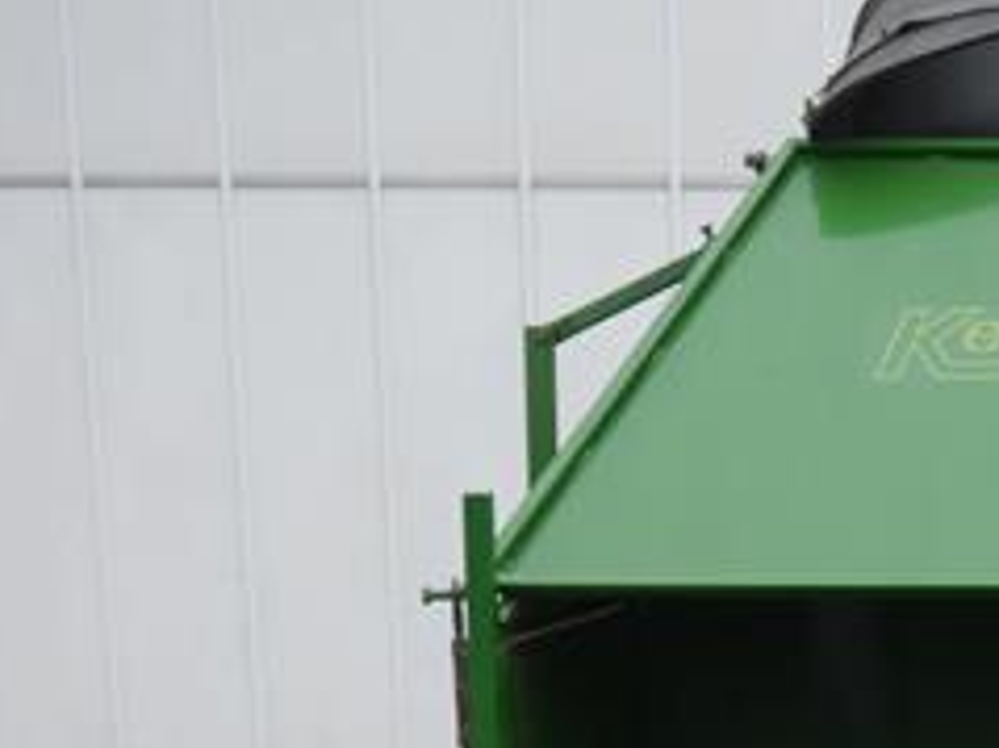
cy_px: 924
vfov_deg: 18.5
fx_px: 2163
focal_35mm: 75
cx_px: 1018
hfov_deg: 24.7
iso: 250
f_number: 3.5
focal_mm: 14
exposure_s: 1/60
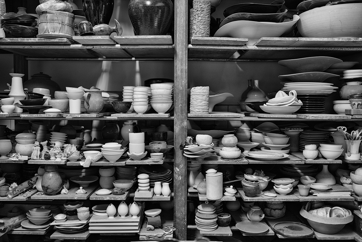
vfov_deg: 37.9
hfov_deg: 54.4
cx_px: 181
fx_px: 352
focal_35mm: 35
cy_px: 121
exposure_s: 1/60
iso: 100
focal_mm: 35
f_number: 1.4
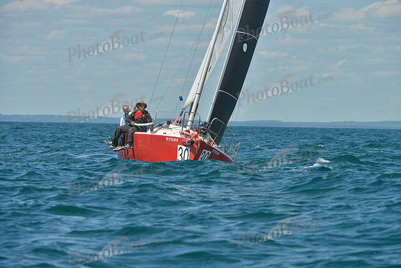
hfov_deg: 8.6
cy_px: 134
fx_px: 2674
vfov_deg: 5.7
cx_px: 200
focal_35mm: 240
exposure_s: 1/800
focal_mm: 240
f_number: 10
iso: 280
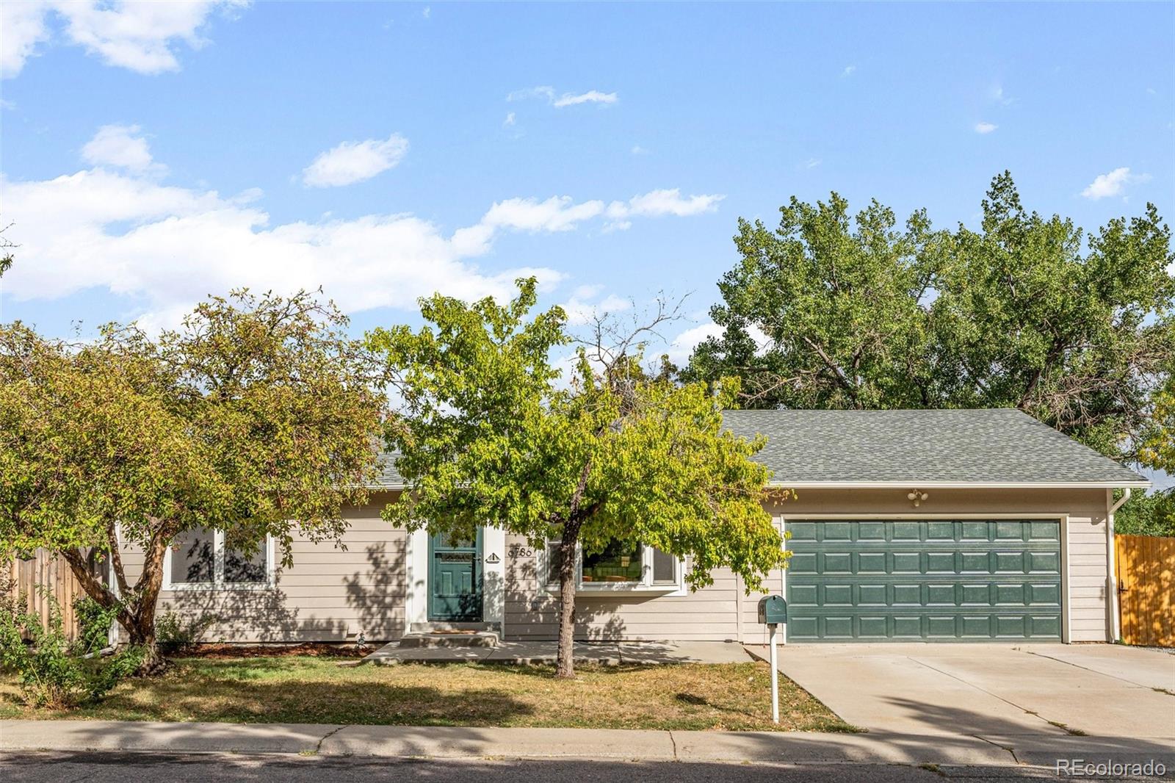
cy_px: 392
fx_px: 1142
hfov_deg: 54.4
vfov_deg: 37.8
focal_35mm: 35
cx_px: 588
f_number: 11
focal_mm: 35
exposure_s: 1/1250
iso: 640
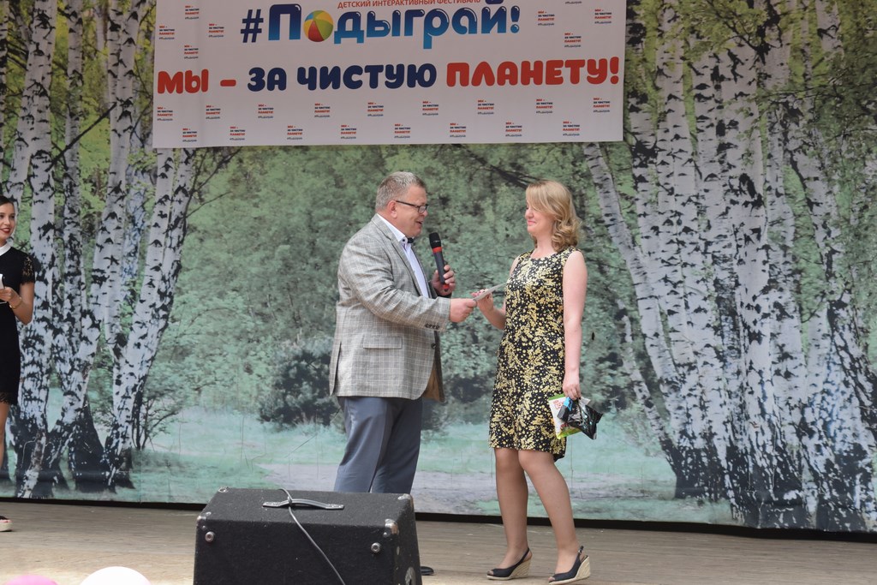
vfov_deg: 16.6
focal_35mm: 82
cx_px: 438
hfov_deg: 24.6
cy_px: 292
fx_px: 2010
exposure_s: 1/250
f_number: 8
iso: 400
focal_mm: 55
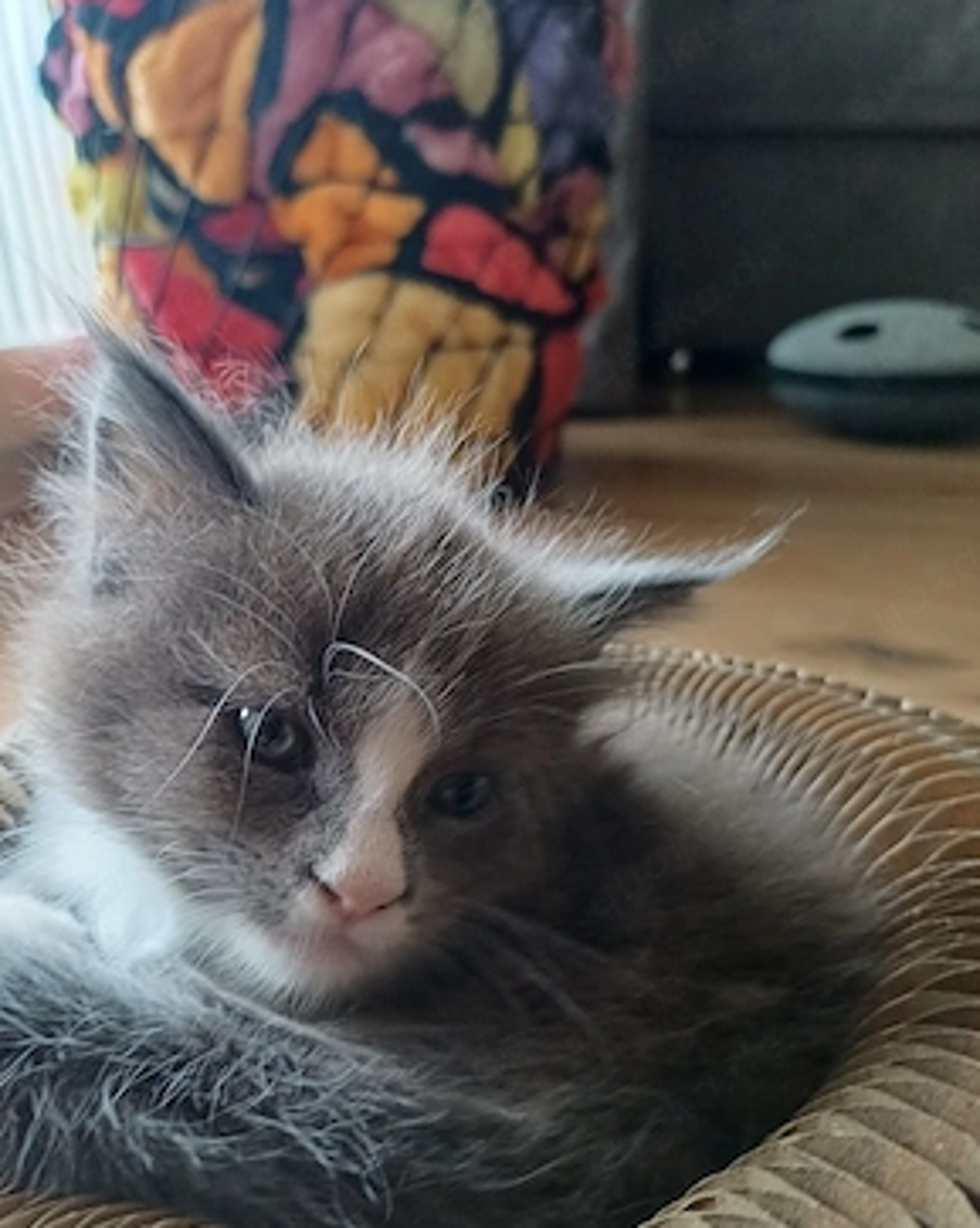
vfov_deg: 64.1
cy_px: 614
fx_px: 980
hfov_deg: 53.1
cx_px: 498
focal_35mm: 27
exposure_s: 1/33.4
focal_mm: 4.65
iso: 400
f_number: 1.8
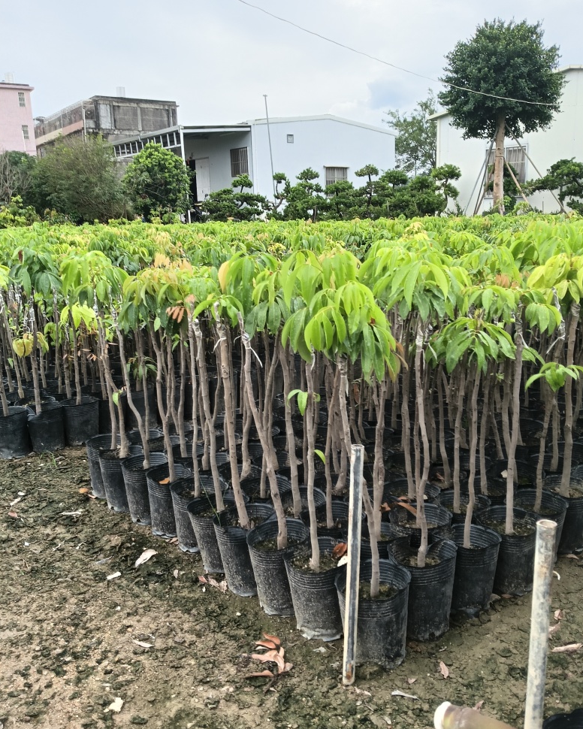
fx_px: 625
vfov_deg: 60.4
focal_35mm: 29
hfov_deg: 50.0
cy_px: 389
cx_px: 294
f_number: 1.8
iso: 50
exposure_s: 1/136
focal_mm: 3.61
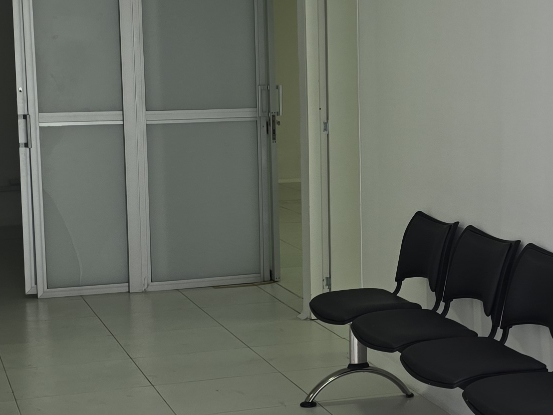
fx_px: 1326
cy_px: 214
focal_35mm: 83
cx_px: 378
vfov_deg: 17.8
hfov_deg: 23.4
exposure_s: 1/120
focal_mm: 6.3
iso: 50
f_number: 1.7
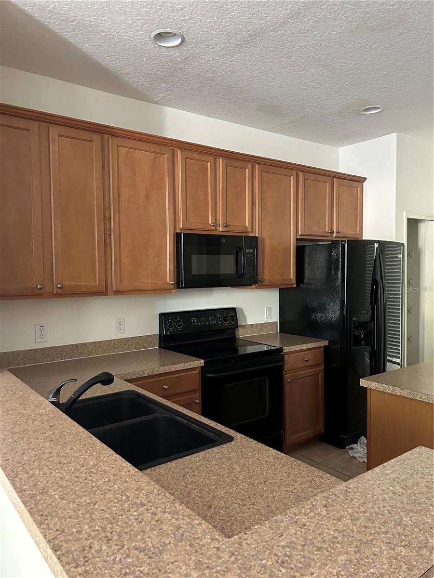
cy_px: 289
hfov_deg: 53.1
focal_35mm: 26
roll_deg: +0.9
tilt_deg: -0.2
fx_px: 435
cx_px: 217
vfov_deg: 67.3
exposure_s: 1/40
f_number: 1.5
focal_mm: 5.7
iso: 640
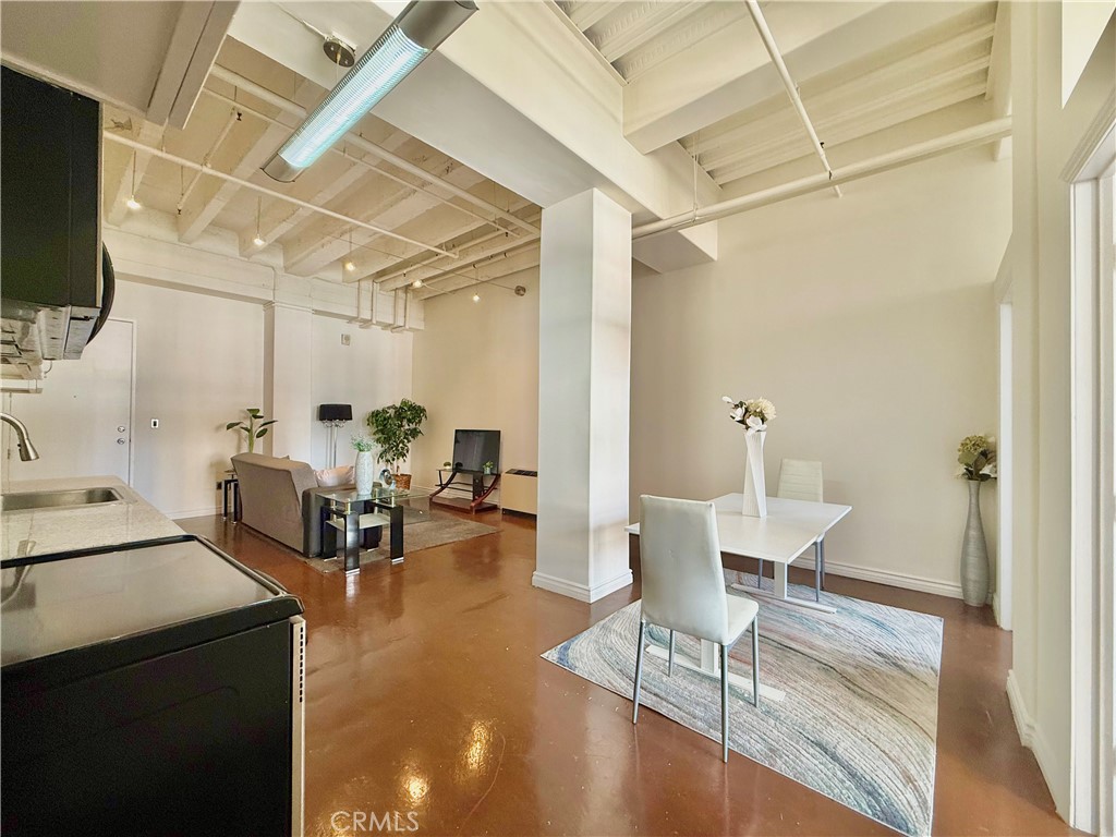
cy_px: 418
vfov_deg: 85.7
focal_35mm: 14
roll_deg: -0.2
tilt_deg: +1.0
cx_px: 558
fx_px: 451
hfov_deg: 102.1
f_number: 2.2
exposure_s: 1/60
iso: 200
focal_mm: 2.22
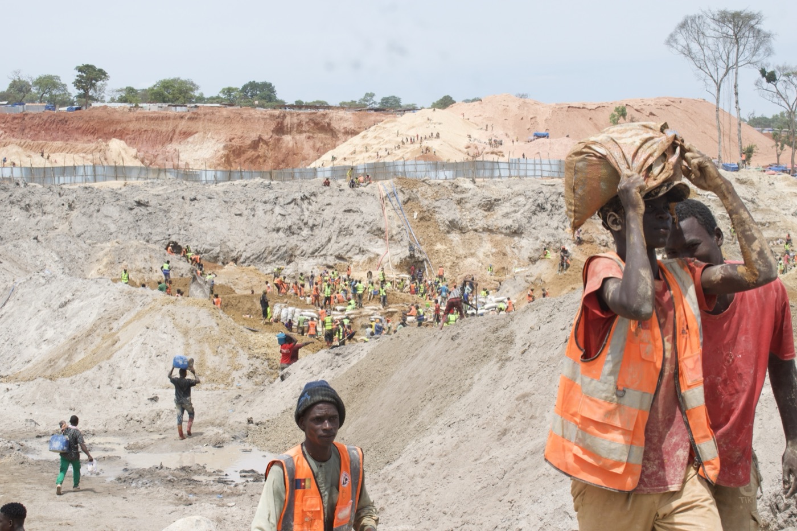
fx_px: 1328
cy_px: 266
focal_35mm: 60
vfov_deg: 22.6
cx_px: 398
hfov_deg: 33.4
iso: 360
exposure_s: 1/500
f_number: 11
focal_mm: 40
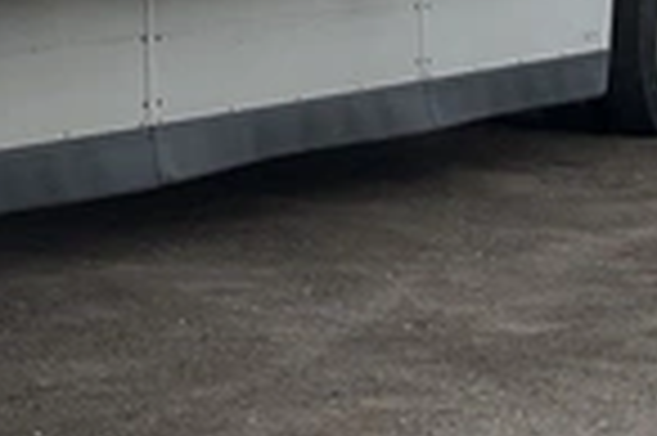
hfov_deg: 12.4
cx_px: -446
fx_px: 2826
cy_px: -443
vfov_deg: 8.4
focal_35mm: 155
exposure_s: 1/1984
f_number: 1.8
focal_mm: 3
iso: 25
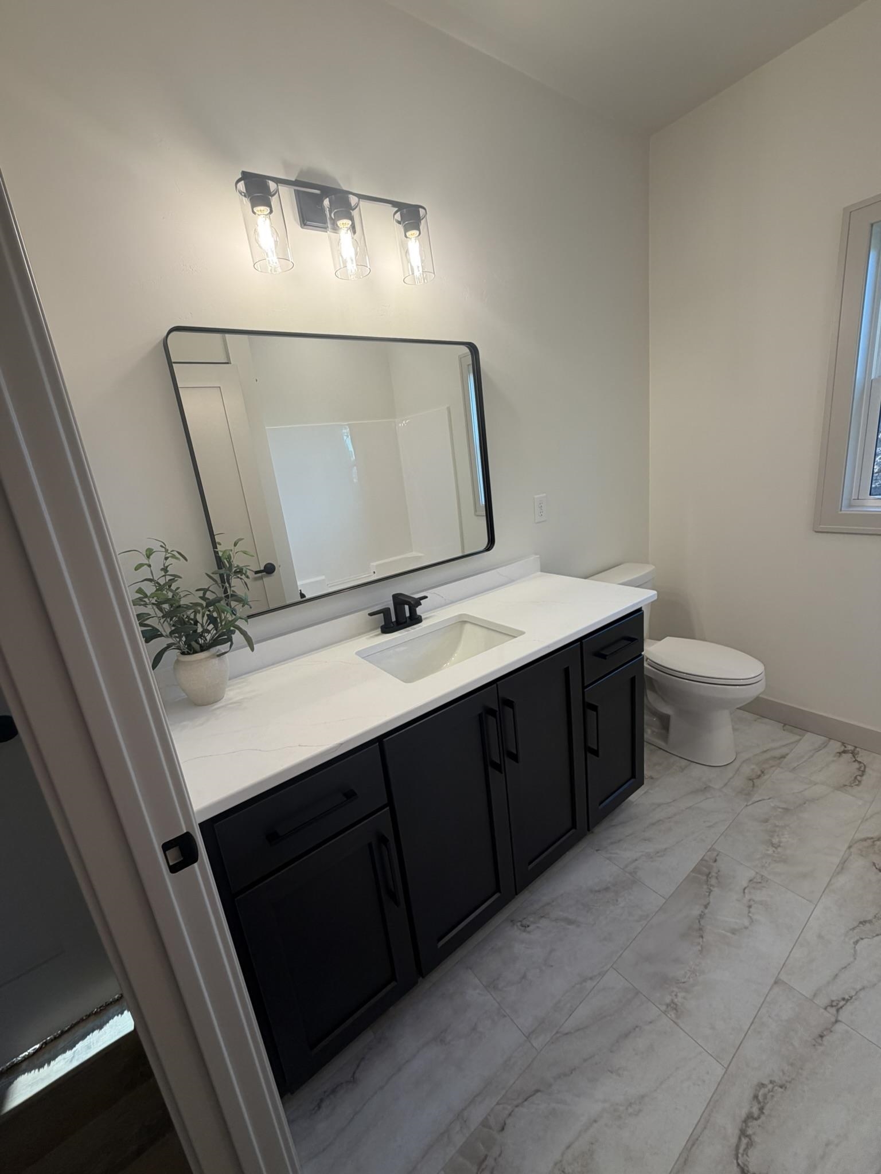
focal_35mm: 14
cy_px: 587
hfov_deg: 85.7
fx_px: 475
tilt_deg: -14.7
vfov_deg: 102.1
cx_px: 440
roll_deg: +6.5
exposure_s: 1/120
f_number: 2.2
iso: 100
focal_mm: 2.22
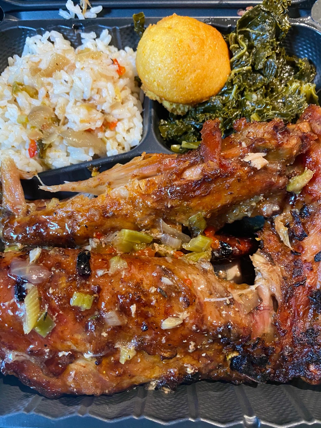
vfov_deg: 67.3
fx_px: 321
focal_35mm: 26
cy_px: 214
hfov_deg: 53.1
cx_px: 160
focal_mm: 4.25
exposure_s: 1/60
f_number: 1.8
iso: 500
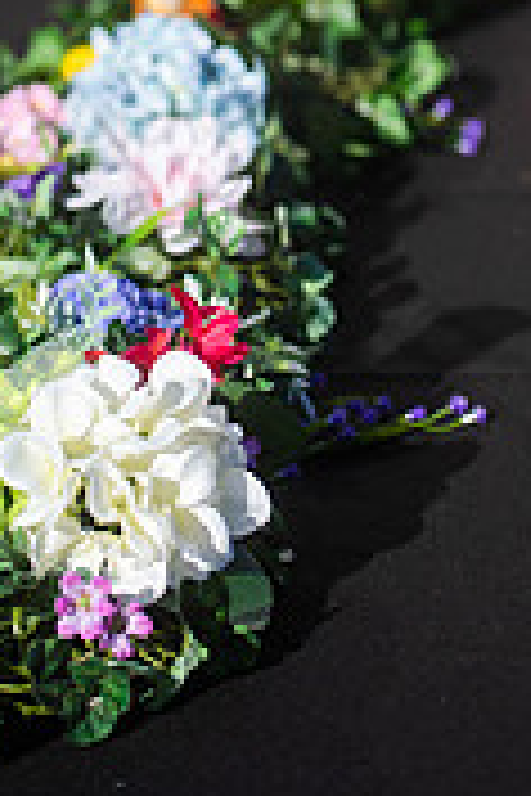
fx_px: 3938
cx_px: 144
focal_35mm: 178
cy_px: -126
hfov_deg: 7.7
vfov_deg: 11.4
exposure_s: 1/3200
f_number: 3.5
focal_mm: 70
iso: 160
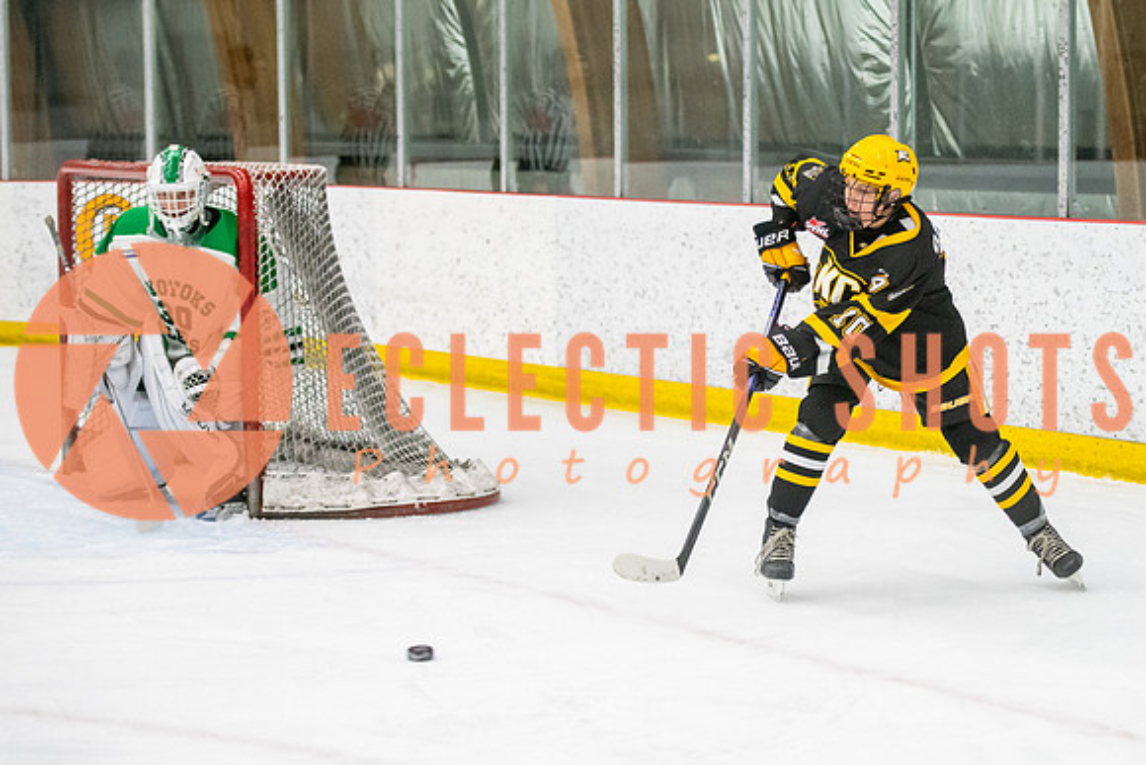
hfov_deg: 17.4
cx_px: 801
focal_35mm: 117
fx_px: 3725
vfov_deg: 11.7
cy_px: 406
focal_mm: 80
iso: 4000
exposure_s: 1/800
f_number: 2.8
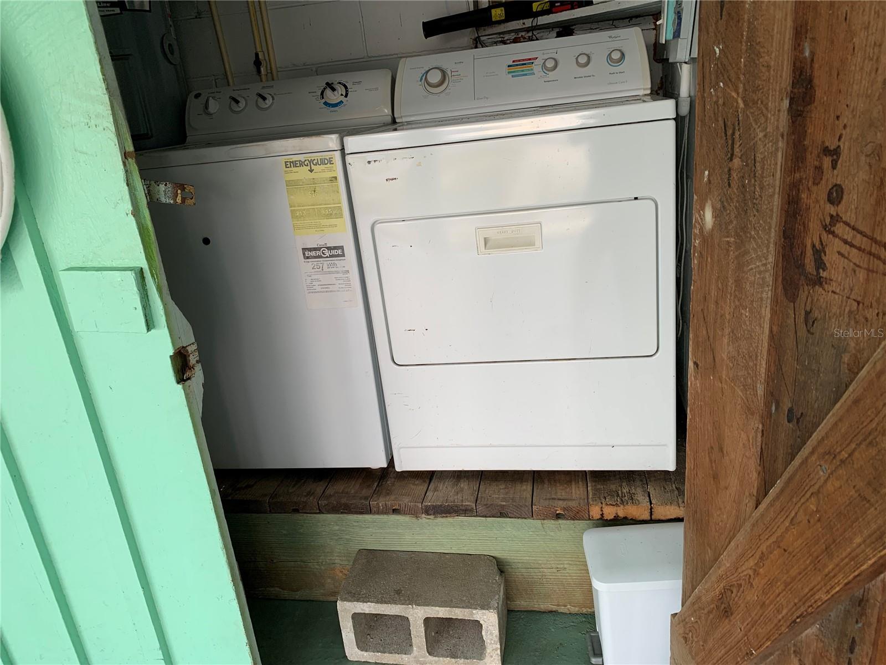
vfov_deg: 53.1
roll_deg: +7.6
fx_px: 665
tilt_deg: -22.6
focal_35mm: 26
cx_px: 443
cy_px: 332
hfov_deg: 67.3
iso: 50
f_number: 1.8
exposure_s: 1/121
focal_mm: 4.25
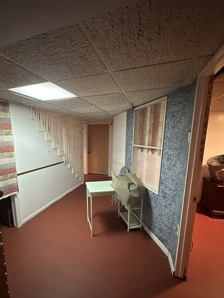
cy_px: 164
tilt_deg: -9.4
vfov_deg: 90.7
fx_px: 147
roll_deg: -0.7
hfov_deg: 74.2
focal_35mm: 17
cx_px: 94
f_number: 2.2
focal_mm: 2.22
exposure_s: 1/40
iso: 1000
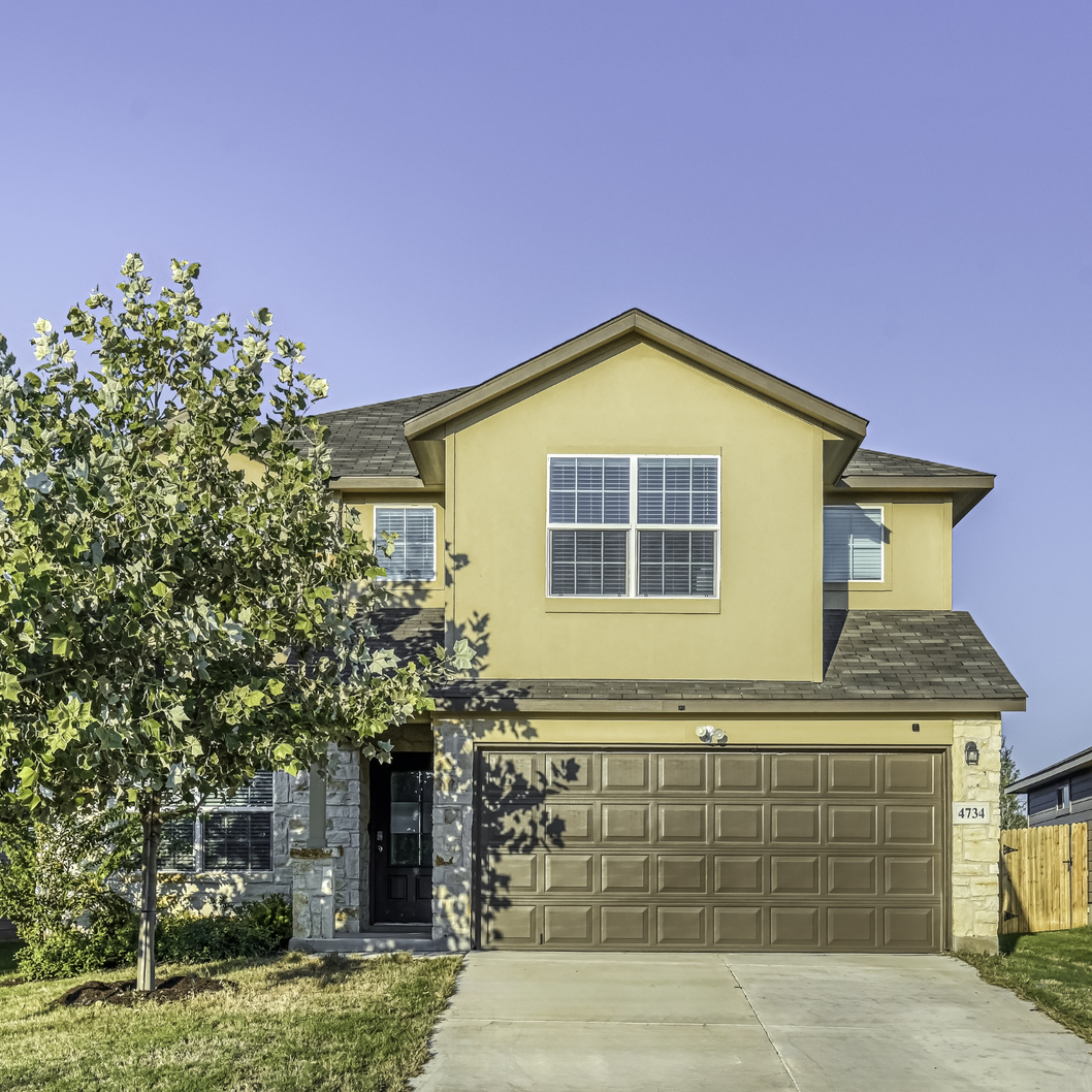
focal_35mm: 39
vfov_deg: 42.8
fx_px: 1392
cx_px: 528
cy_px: 552
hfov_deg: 42.8
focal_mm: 30
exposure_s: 1/1600
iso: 400
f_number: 8
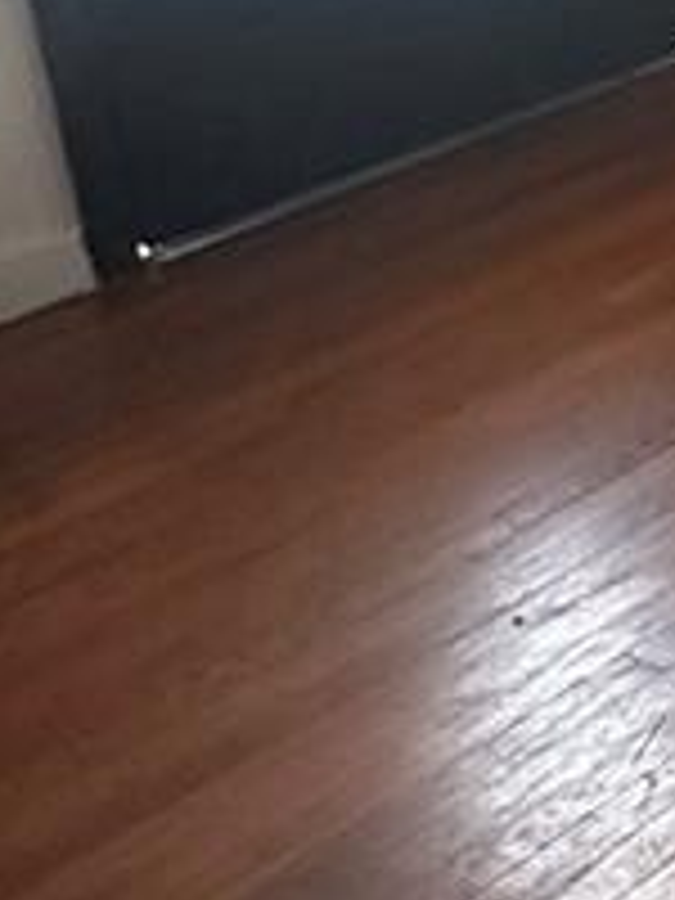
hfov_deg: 12.6
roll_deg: -0.1
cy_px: -207
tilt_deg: -16.0
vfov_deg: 21.5
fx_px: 2184
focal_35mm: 84
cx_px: 1724
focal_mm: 2.22
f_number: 2.2
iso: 320
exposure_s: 1/64
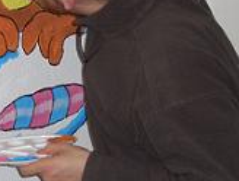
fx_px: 1149
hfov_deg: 11.8
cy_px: -1
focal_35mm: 166
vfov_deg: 8.9
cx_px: 18
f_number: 3.9
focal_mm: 12.2
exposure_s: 1/60
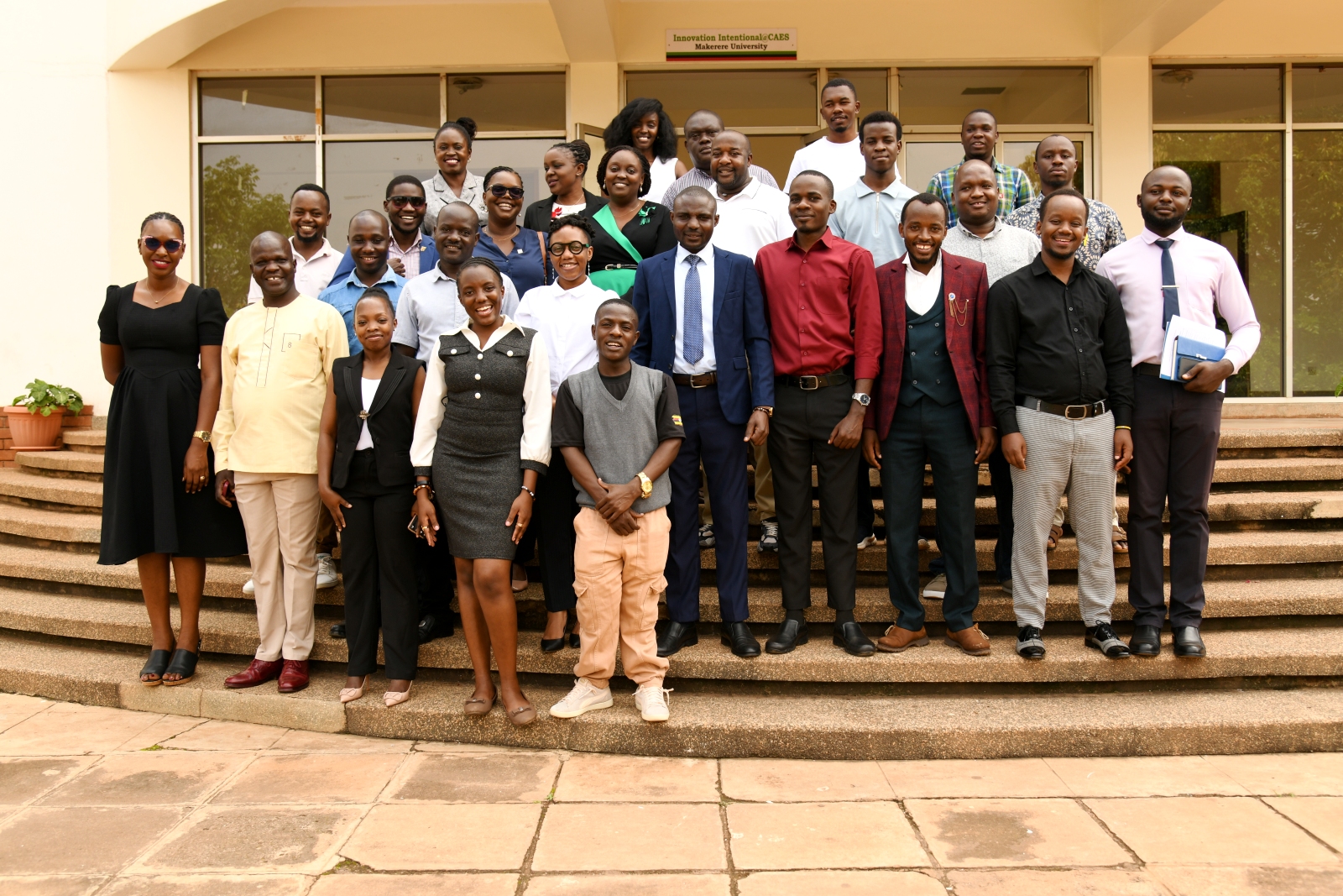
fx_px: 1119
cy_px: 448
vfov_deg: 43.6
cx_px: 672
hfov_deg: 61.9
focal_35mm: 30
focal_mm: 30
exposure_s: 1/250
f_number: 5.6
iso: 200
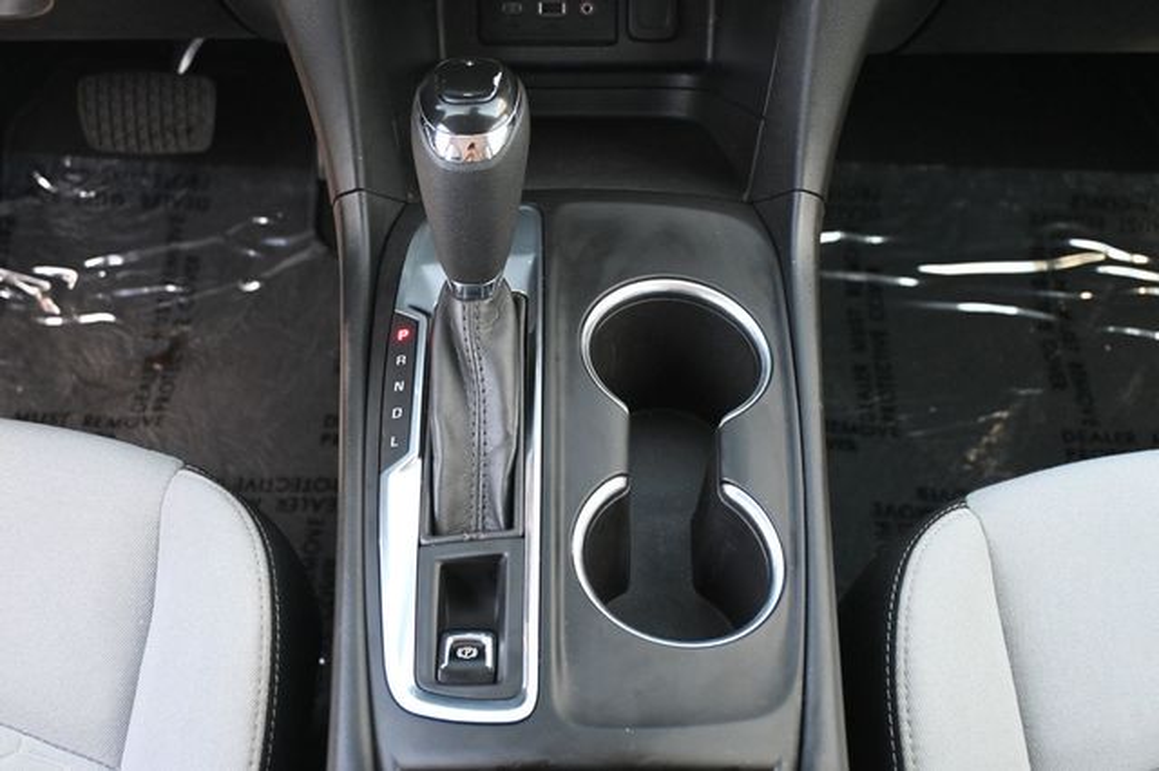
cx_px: 580
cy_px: 386
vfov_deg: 30.8
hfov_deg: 45.0
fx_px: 1400
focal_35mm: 44
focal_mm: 29
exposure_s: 1/125
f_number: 4.8
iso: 2000
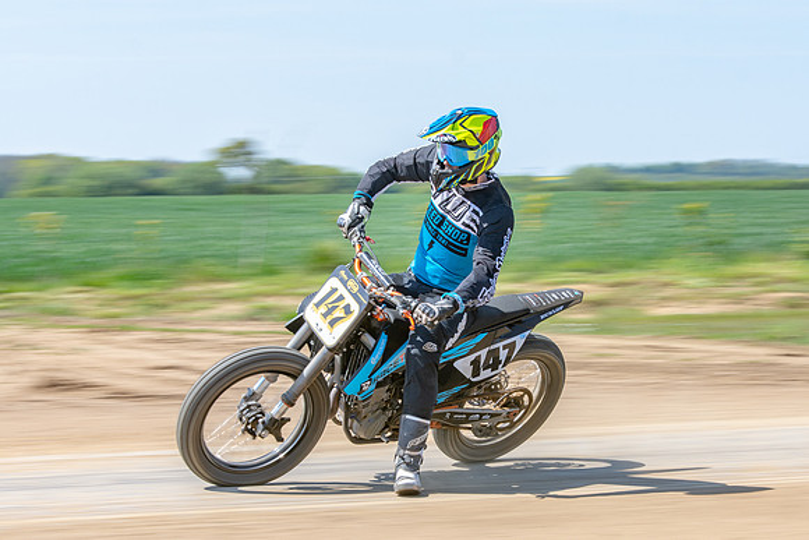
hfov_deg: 14.5
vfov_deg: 9.7
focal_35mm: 141
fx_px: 3173
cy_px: 326
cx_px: 488
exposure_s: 1/160
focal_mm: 78
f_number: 8
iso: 200
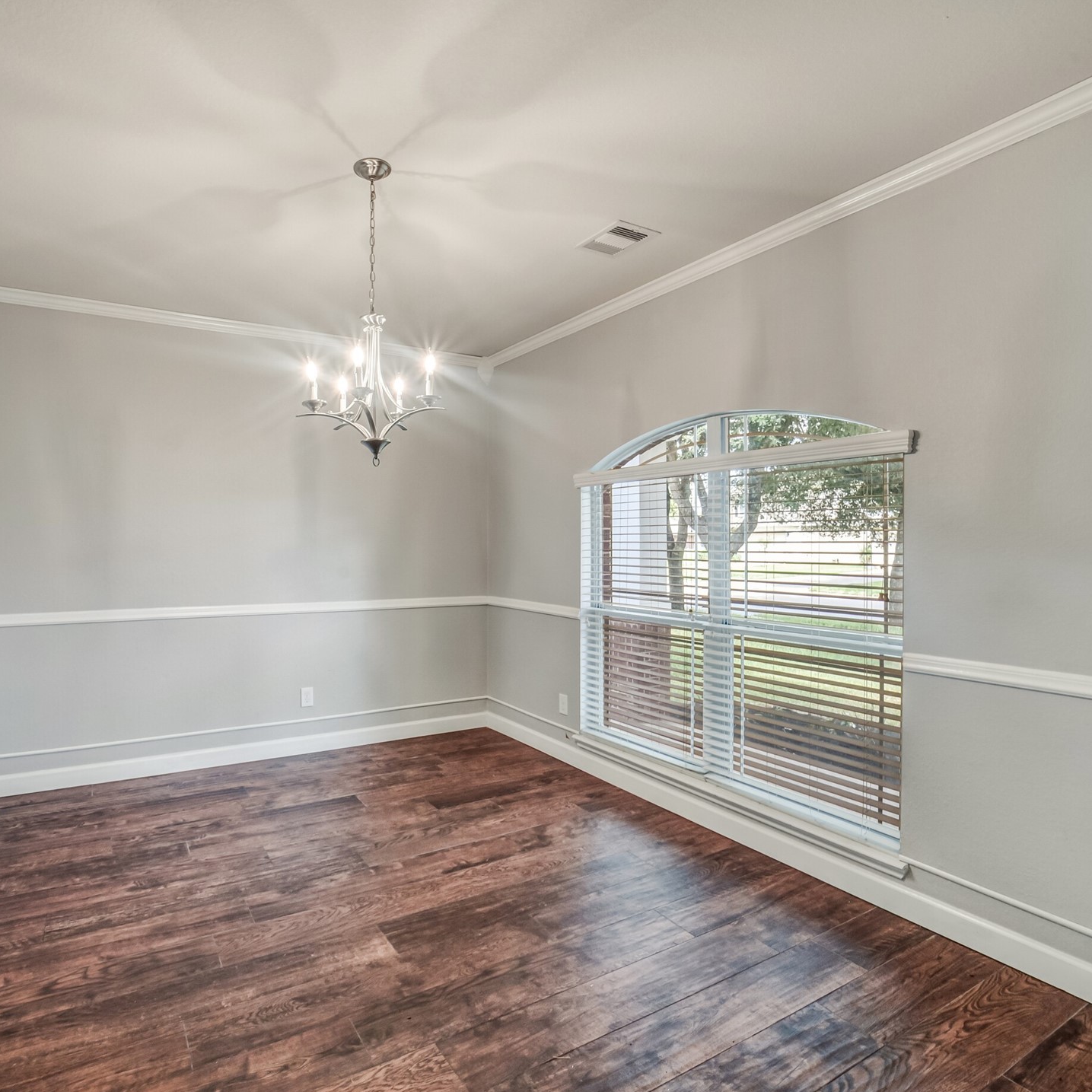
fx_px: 642
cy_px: 544
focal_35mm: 18
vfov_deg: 80.7
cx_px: 422
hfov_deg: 79.5
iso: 500
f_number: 11
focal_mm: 14
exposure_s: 1/13
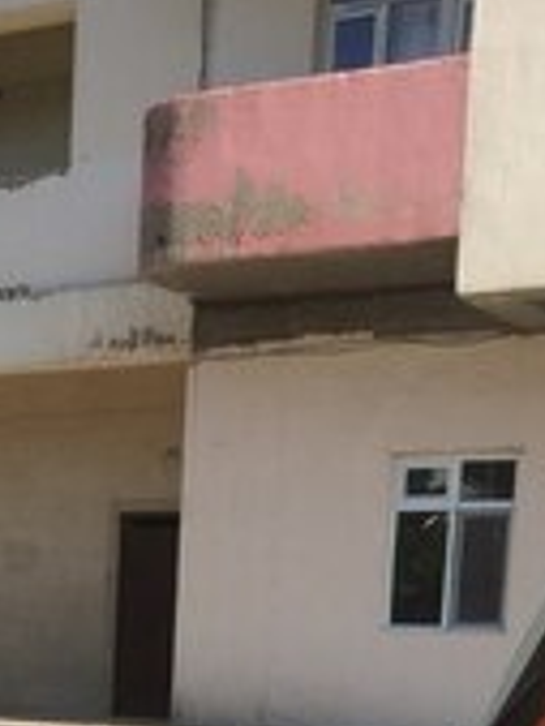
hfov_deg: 17.0
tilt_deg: -10.0
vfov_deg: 20.8
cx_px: 4
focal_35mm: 85
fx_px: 1782
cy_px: 958
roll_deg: -3.1
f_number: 2.2
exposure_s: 1/1208
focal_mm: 4.15
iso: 32
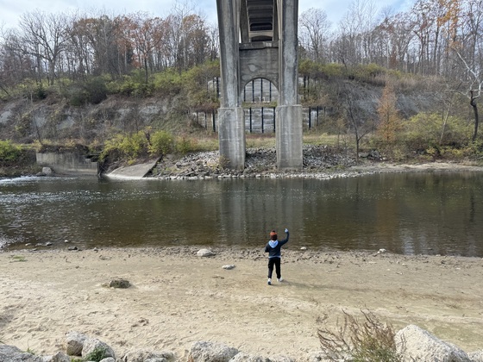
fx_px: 335
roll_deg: +2.1
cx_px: 242
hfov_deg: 71.6
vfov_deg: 56.8
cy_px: 181
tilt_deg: -5.4
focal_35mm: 24
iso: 80
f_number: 1.78
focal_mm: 6.76
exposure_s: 1/888
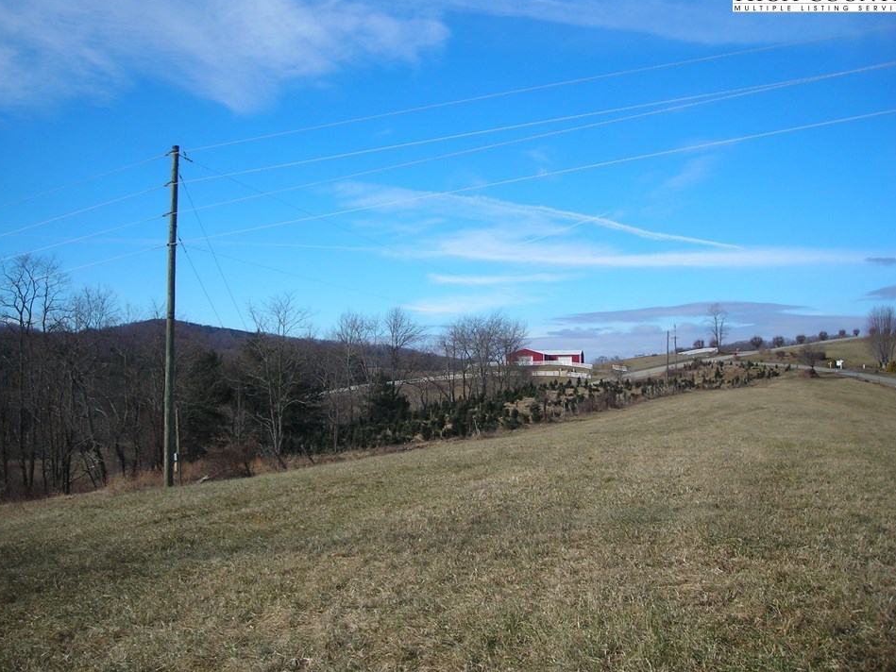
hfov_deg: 45.8
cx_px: 442
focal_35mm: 41
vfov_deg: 35.1
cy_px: 327
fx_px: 1061
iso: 50
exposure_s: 1/217
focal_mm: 6.3
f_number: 6.4
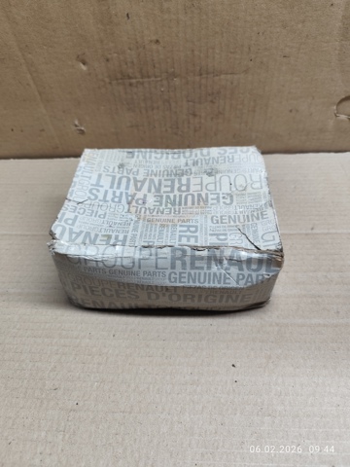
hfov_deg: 58.9
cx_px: 175
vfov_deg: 73.9
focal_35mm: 23
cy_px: 234
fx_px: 310
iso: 250
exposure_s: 1/100
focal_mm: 6.19
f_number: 1.65
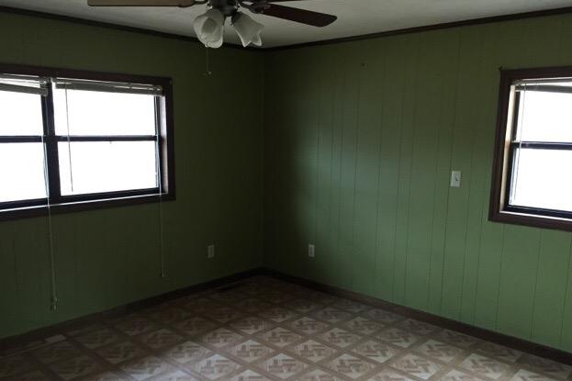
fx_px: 492
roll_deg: +0.3
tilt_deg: -9.4
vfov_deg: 42.2
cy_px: 218
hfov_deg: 60.3
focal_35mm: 31
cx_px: 279
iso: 200
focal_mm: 4.15
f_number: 2.2
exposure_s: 1/30
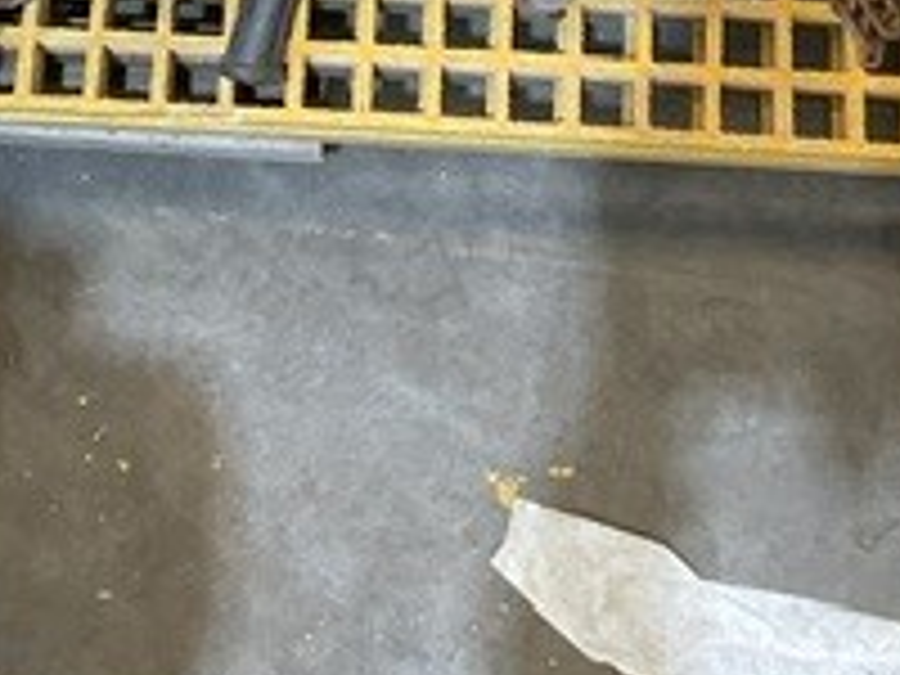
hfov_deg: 21.0
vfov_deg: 14.9
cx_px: 320
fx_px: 2418
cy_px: -306
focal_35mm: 93
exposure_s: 1/60
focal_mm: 3
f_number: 1.8
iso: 200
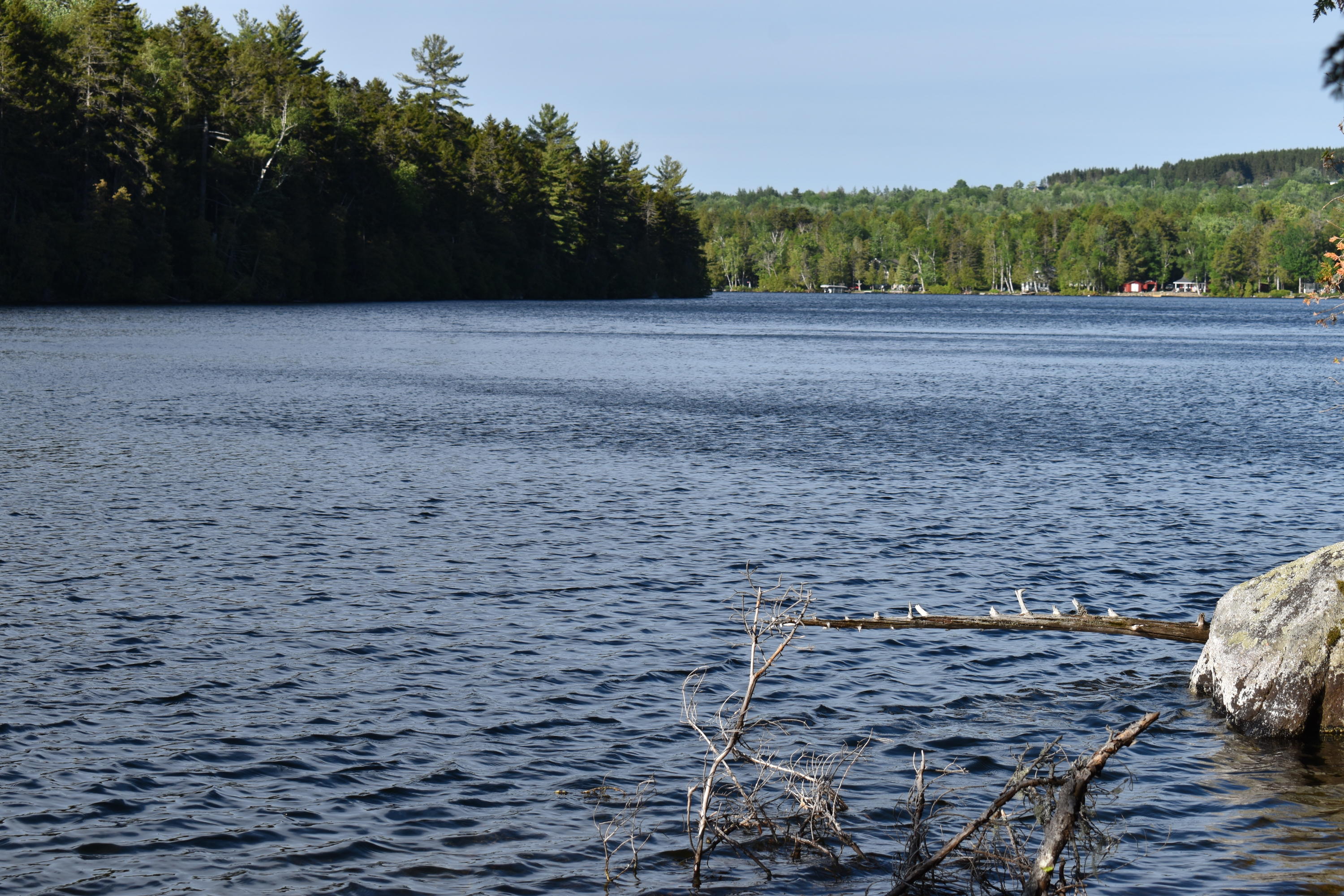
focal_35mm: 82
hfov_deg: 24.6
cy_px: 448
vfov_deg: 16.6
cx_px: 672
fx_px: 3080
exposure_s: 1/320
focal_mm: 55
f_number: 8
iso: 100
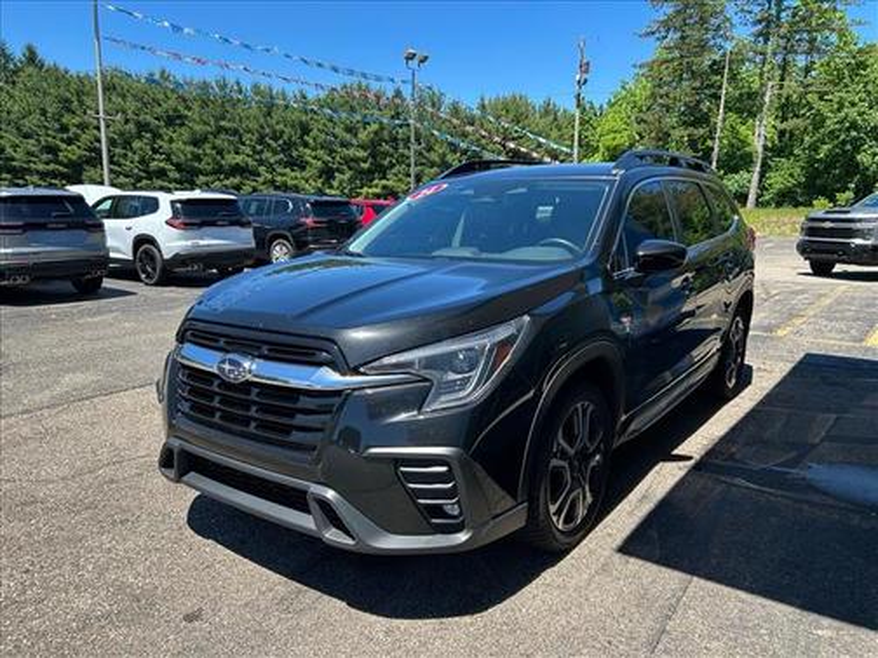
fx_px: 659
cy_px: 329
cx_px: 439
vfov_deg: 53.1
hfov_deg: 67.3
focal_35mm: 26
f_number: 1.5
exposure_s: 1/1295
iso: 50
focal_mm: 5.7
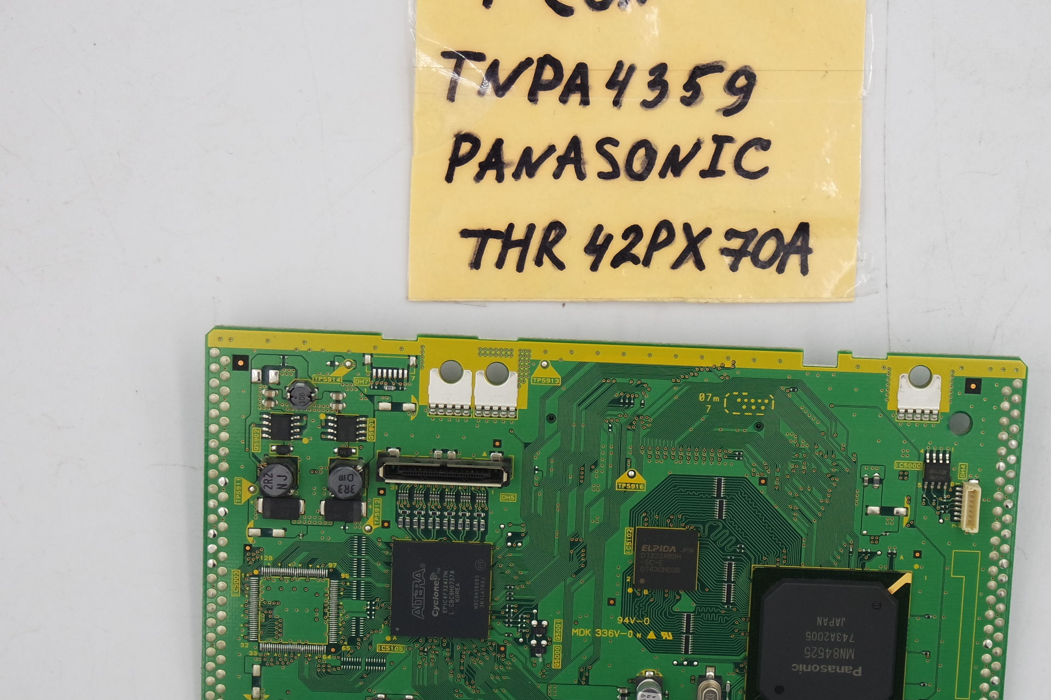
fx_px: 2452
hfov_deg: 24.2
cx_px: 628
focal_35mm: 84
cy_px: 360
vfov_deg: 16.3
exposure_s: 1/125
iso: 160
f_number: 5
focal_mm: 20
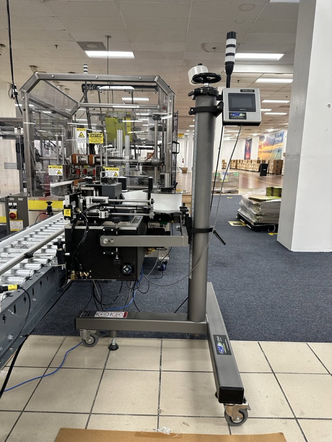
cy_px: 221
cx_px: 166
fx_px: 307
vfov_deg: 71.6
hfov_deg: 56.8
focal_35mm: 24
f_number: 1.8
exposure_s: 1/83
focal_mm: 6.9
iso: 250
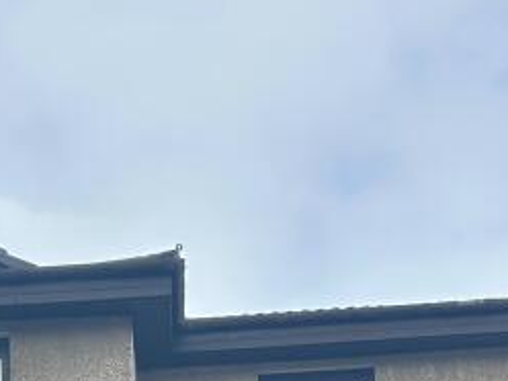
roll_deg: +1.6
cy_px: 703
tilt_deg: +11.2
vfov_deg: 13.3
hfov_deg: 19.6
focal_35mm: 99
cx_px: 90
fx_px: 1453
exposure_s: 1/1845
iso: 80
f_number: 1.78
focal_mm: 6.86
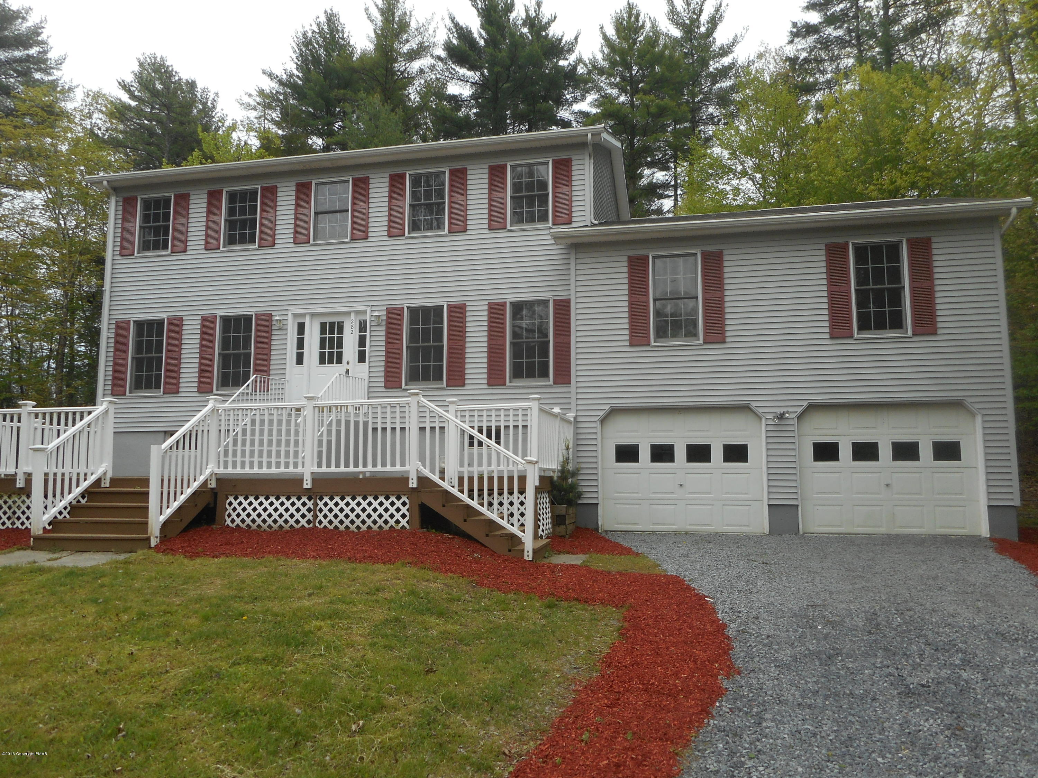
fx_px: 750
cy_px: 389
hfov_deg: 69.4
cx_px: 519
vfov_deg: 54.9
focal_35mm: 25
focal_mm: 4.5
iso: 80
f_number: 3.7
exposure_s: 1/400
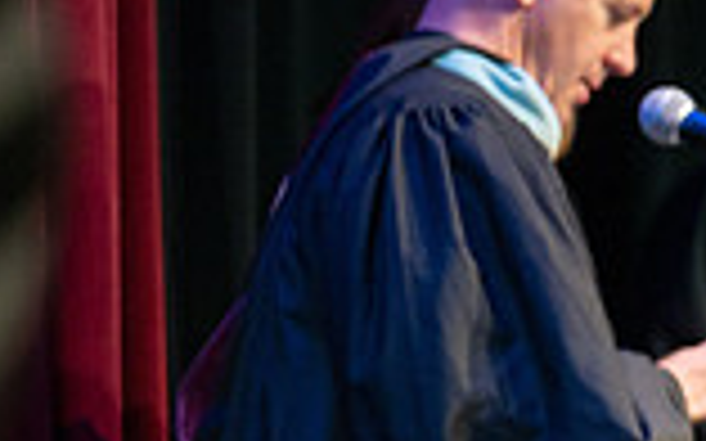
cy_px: 254
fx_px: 14502
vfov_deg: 1.7
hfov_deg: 2.8
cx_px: 1169
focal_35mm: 754
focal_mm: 200
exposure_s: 1/200
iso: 400
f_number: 2.8
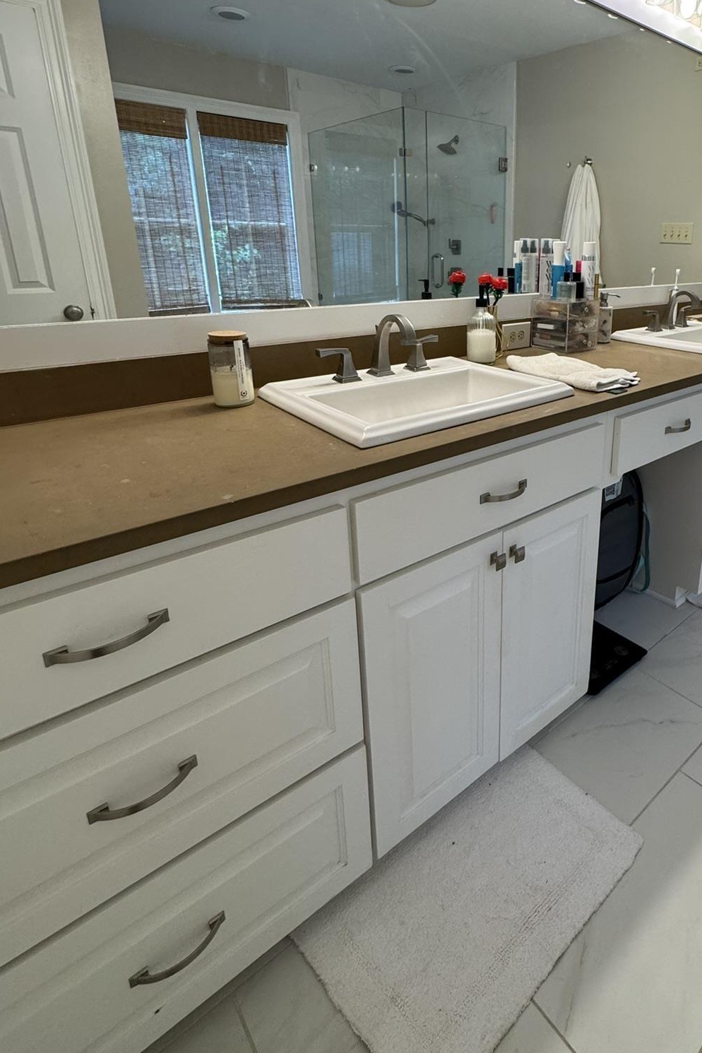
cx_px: 506
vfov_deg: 82.7
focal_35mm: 20
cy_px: 410
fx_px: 585
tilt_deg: -17.8
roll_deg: -0.5
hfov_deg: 59.4
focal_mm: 2.22
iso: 200
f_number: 2.2
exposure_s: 1/120
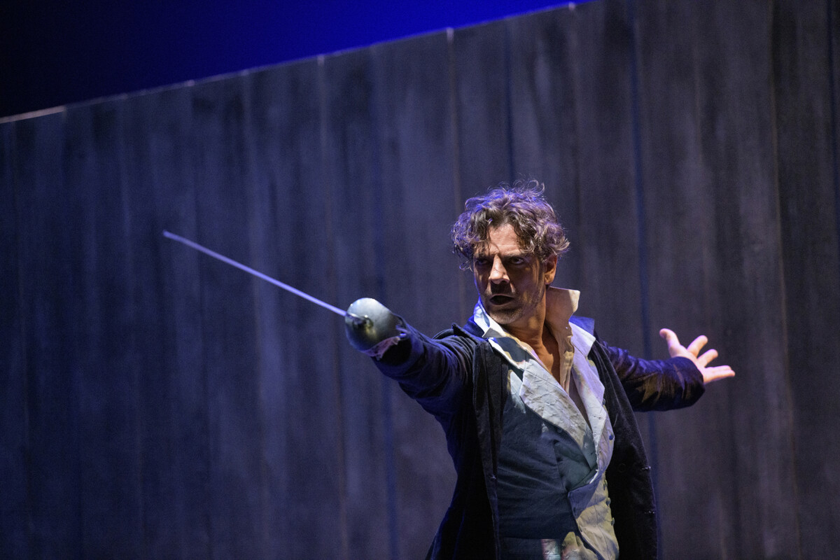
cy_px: 280
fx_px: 4666
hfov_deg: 10.3
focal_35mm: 200
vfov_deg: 6.9
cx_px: 420
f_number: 3.2
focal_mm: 200
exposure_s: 1/125
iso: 3200
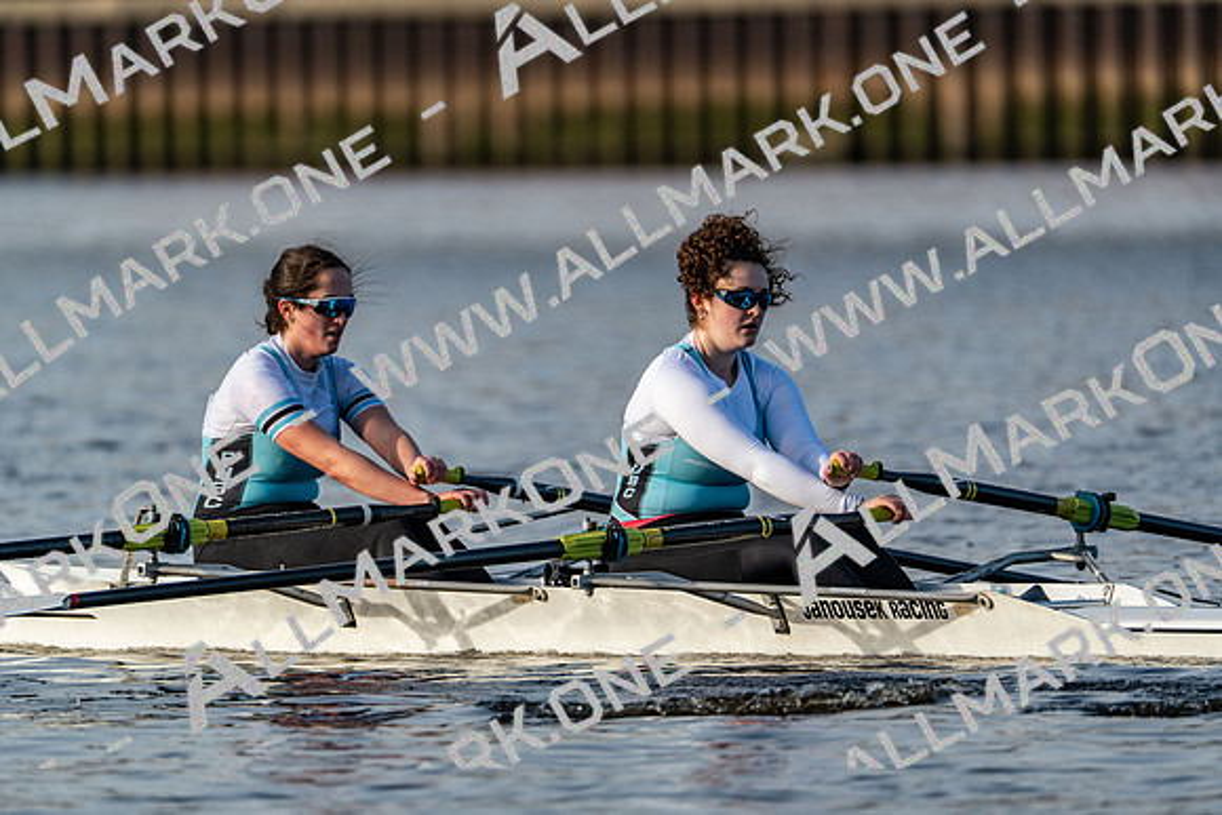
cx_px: 611
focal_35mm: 600
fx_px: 20370
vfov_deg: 2.3
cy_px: 408
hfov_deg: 3.4
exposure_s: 1/2000
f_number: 6.3
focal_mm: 600
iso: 640
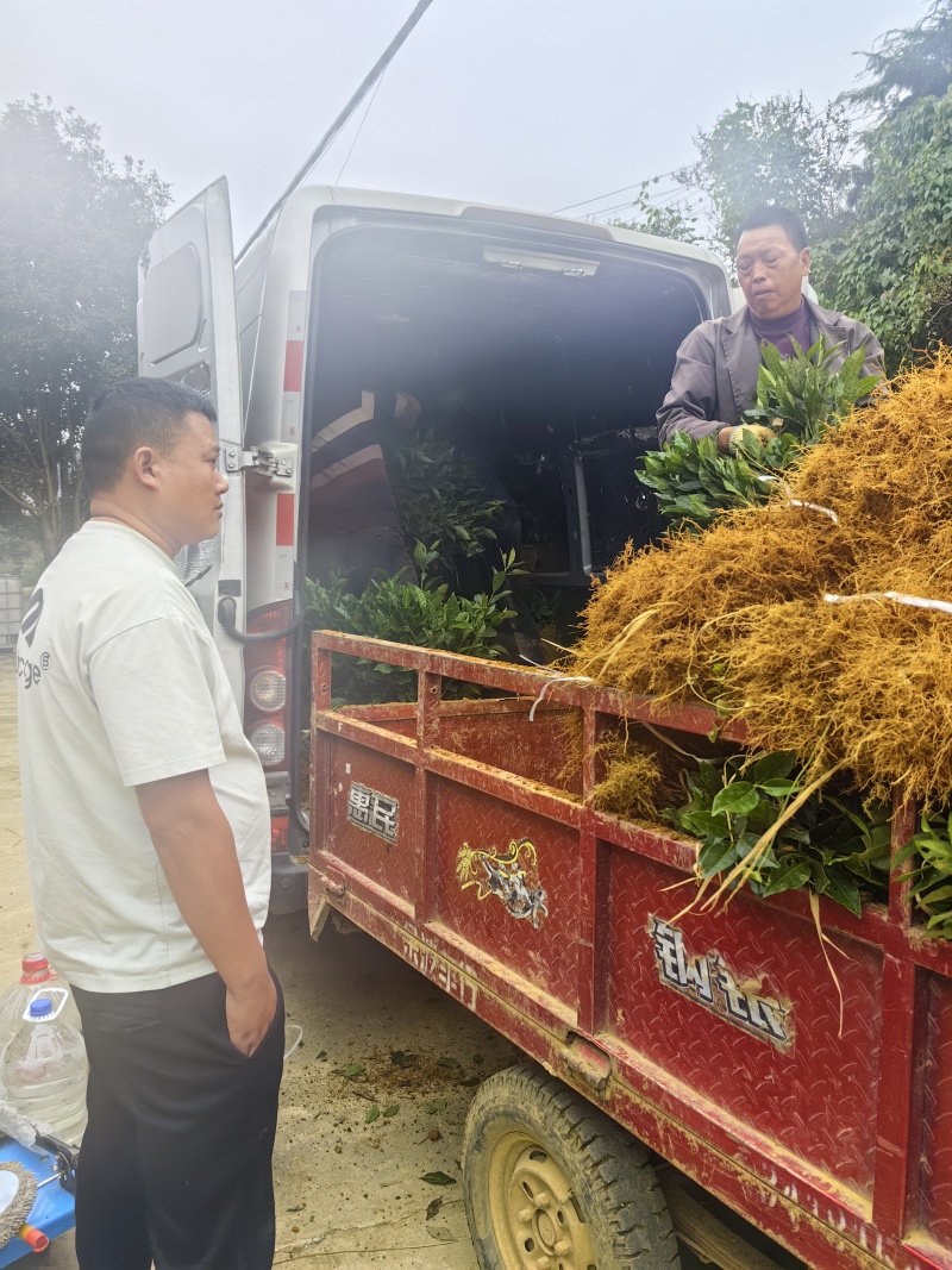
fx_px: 990
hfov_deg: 51.3
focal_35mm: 27
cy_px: 635
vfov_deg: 65.3
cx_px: 476
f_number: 2
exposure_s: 1/968
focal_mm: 5.75
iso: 50
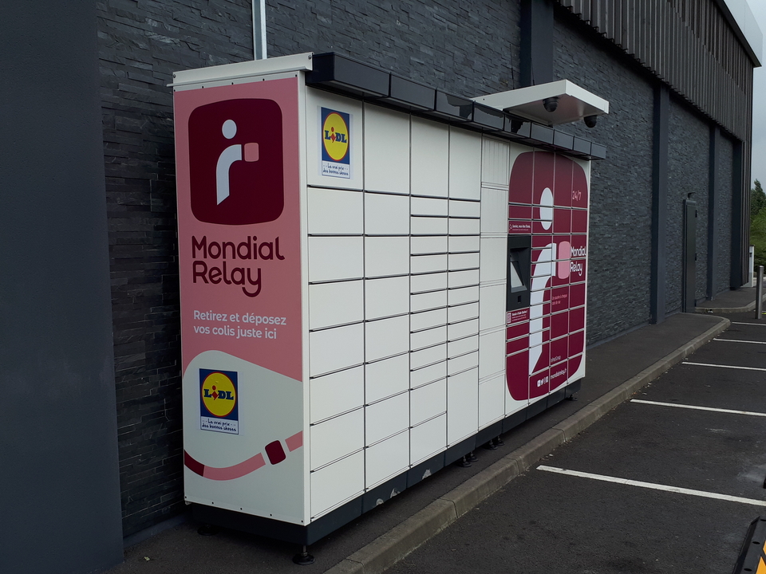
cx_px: 383
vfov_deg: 51.4
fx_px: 597
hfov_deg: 65.3
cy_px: 287
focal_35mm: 27
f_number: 1.9
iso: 40
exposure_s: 1/1233
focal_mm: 3.6
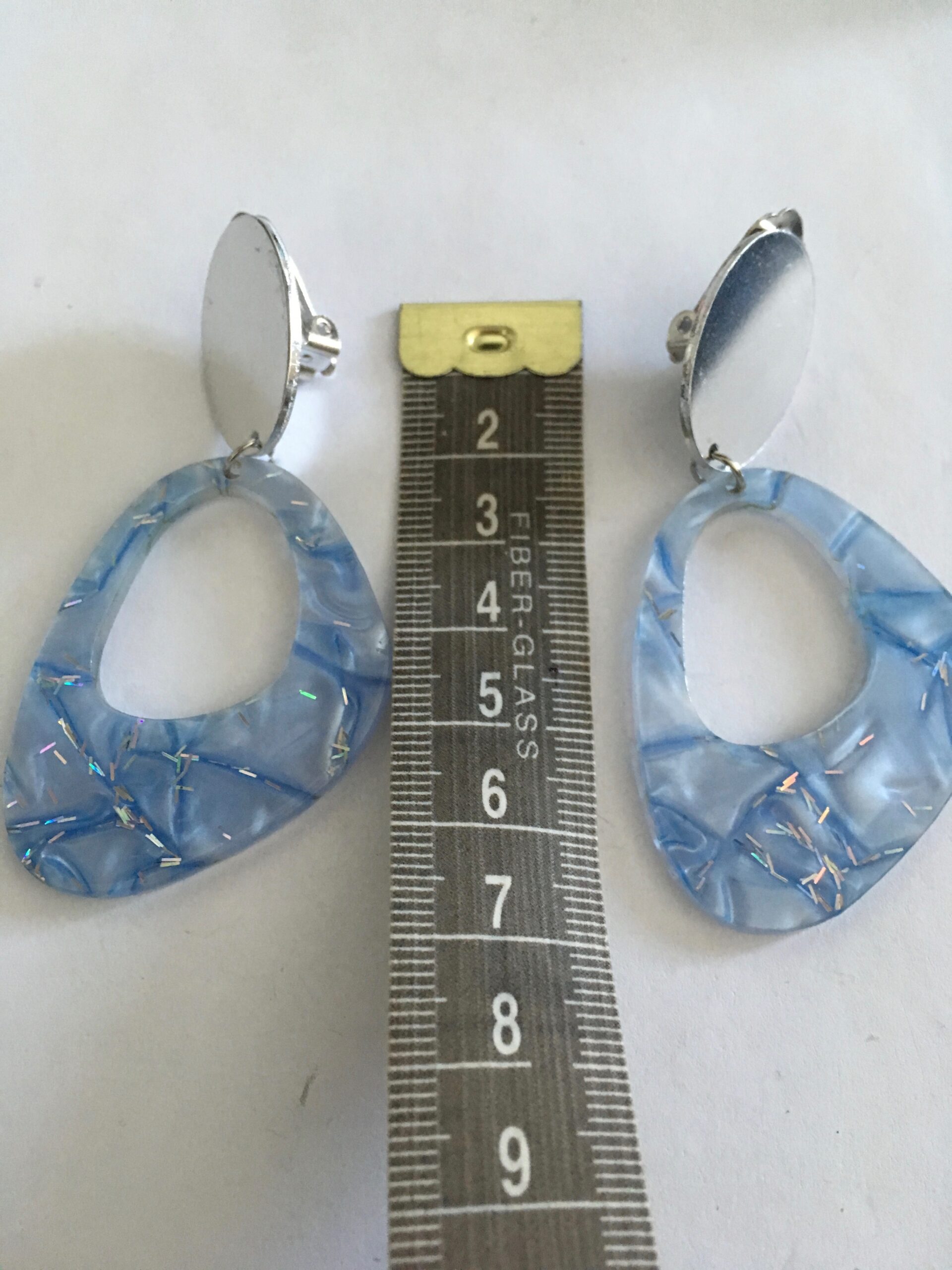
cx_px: 476
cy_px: 635
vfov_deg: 61.7
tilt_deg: -70.4
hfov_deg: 48.2
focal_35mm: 29
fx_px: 1063
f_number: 2.2
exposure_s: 1/33
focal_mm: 4.15
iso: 250
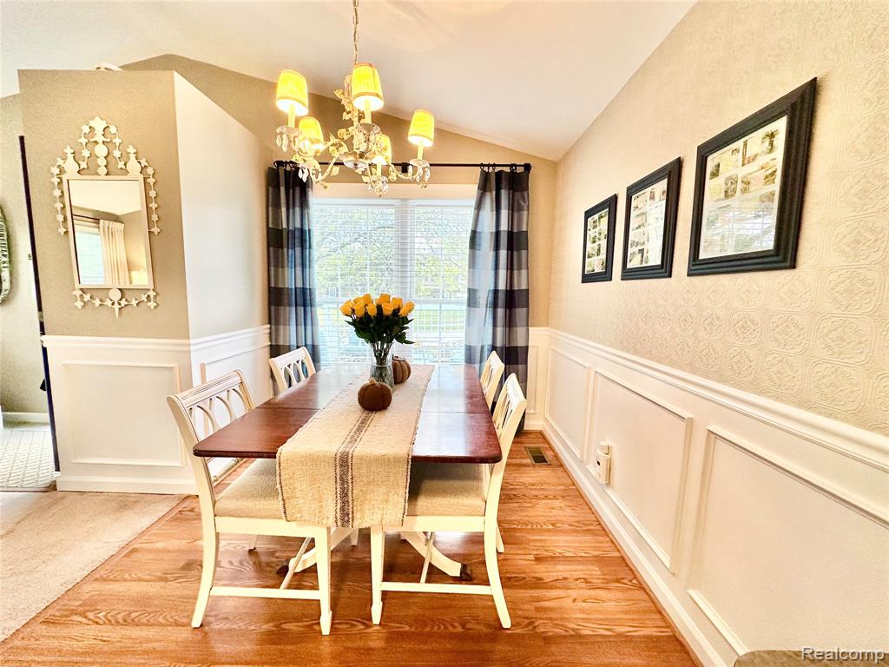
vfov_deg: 85.7
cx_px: 444
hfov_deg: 102.1
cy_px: 334
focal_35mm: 14
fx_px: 360
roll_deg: -1.8
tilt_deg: -5.7
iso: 200
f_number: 2.2
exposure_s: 1/120
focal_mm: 2.22
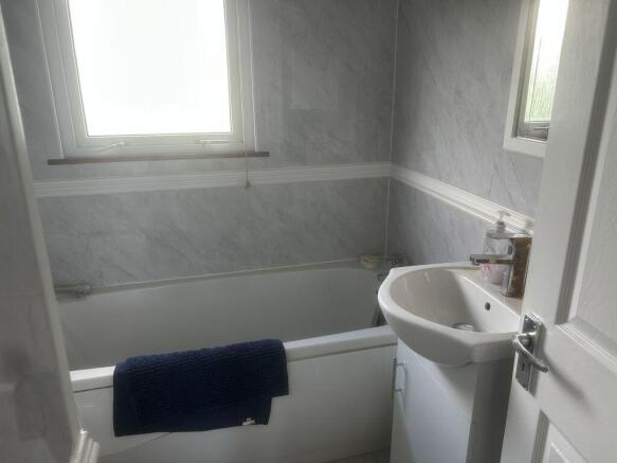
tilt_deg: -18.3
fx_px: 463
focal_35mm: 26
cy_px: 232
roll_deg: +0.0
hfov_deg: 67.3
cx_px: 308
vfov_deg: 53.0
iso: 100
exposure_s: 1/121
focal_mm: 5.7
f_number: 1.5
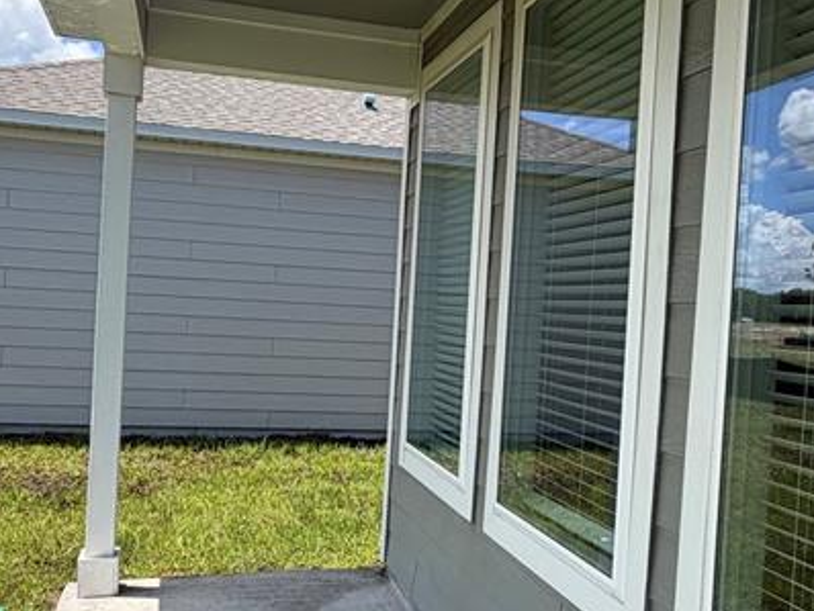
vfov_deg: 39.7
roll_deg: -3.1
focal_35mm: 36
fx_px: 847
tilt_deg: -1.5
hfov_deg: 51.3
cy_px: 321
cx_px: 389
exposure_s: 1/770
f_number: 2.2
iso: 25
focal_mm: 2.22
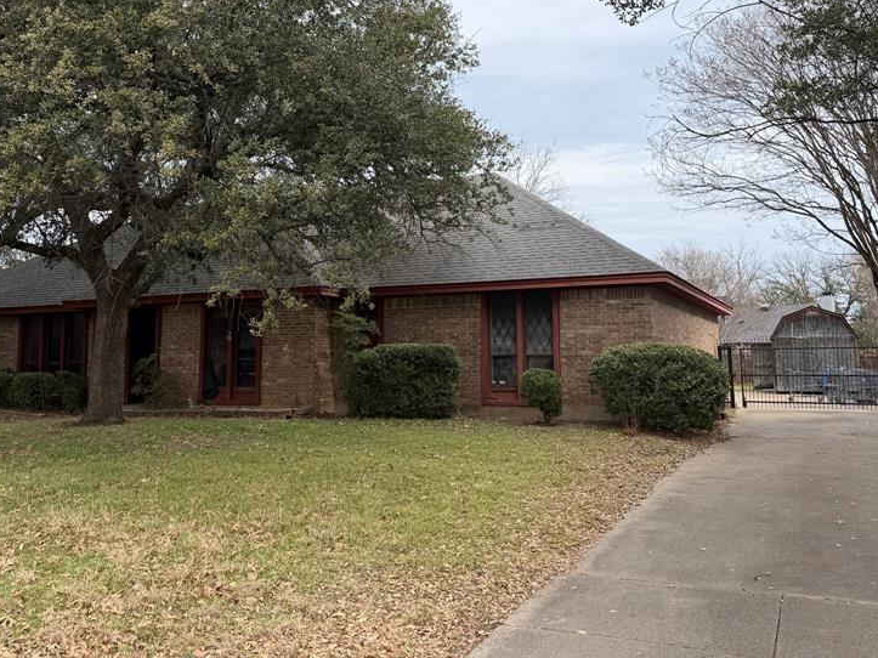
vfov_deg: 41.6
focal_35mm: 34
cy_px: 260
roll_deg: -0.3
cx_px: 434
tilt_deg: +6.9
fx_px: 862
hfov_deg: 54.0
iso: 80
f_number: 1.78
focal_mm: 6.76
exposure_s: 1/2110
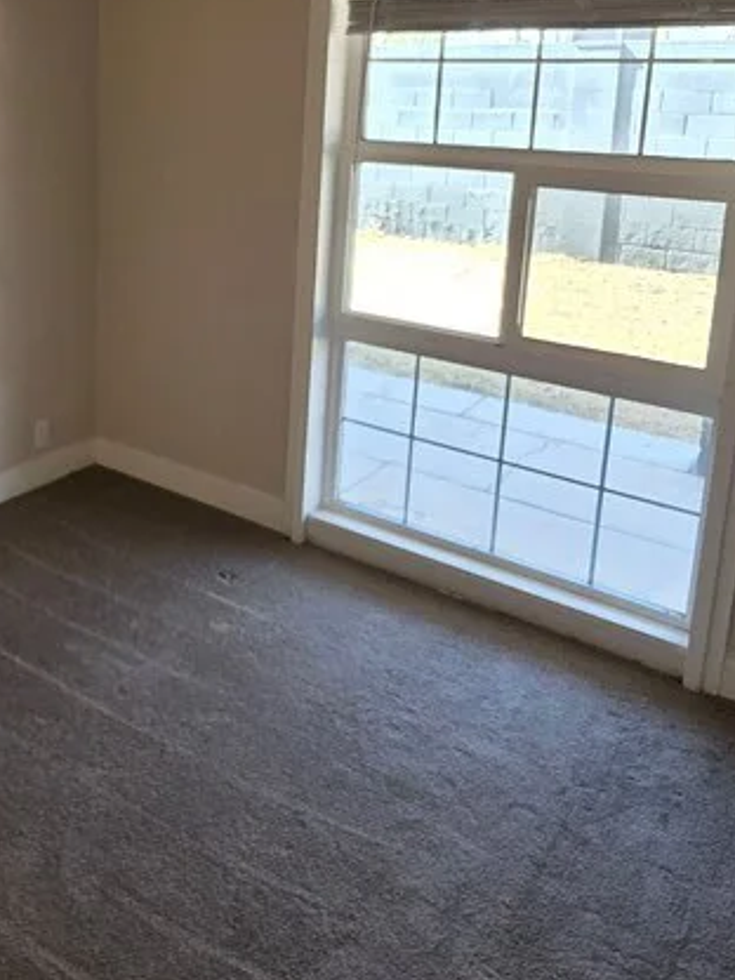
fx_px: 906
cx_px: 104
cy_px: 266
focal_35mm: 32
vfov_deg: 54.6
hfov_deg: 41.4
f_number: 1.9
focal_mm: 2.2
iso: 64
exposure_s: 1/120
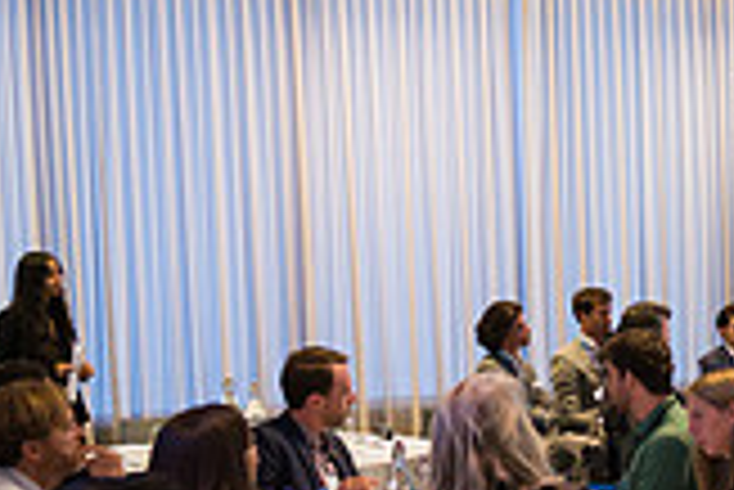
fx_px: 1796
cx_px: 992
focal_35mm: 88
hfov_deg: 20.7
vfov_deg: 15.5
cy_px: 378
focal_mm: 24
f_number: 3.2
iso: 1600
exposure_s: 1/200
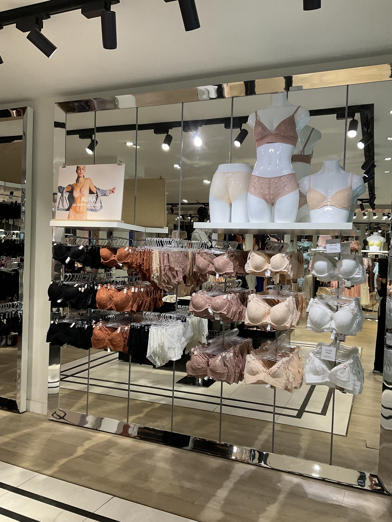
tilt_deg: -1.7
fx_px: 453
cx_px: 199
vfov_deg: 60.0
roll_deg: -1.2
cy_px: 269
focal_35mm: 30
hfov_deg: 46.8
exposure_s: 1/100
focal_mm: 3
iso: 40
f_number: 1.8
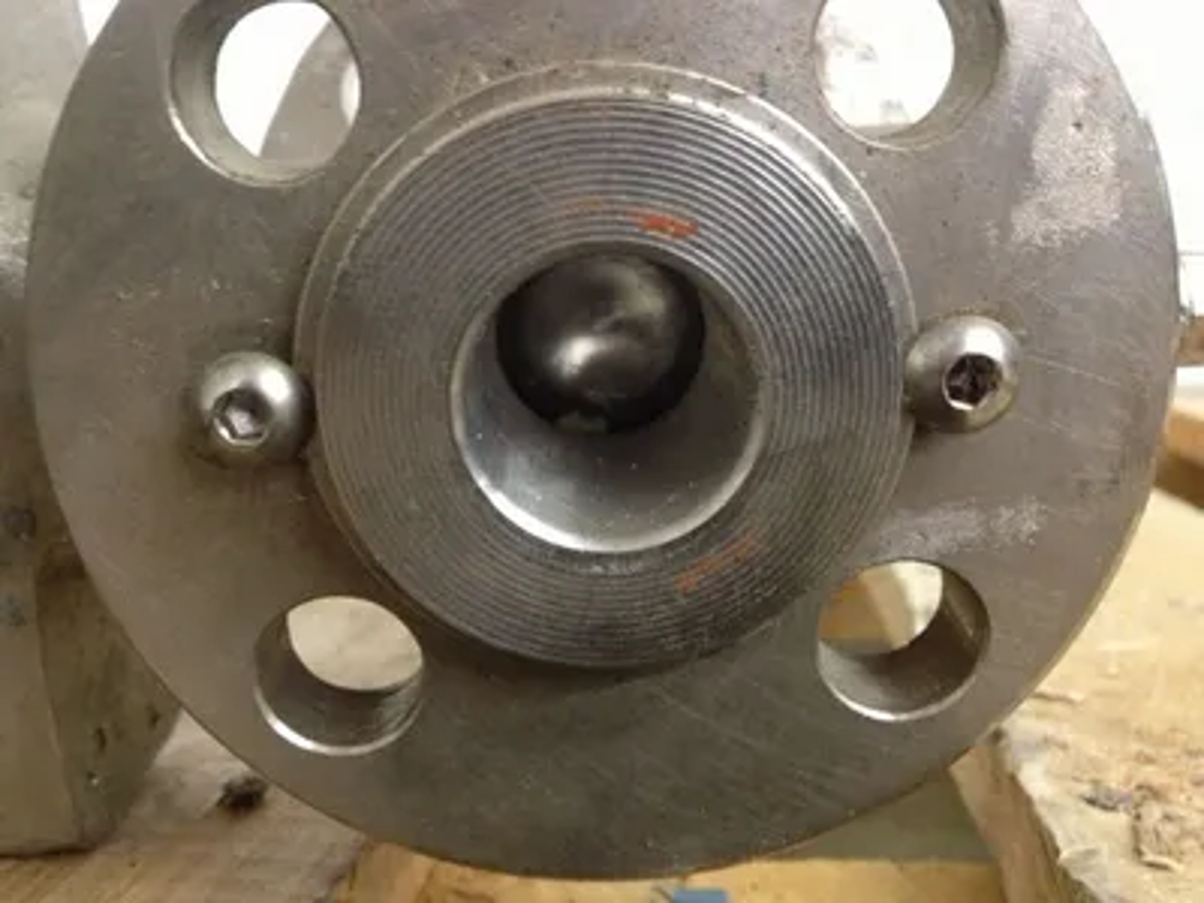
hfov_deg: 52.6
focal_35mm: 35
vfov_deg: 40.7
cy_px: 452
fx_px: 1217
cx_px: 602
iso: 400
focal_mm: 4.28
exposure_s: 1/17
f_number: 2.4
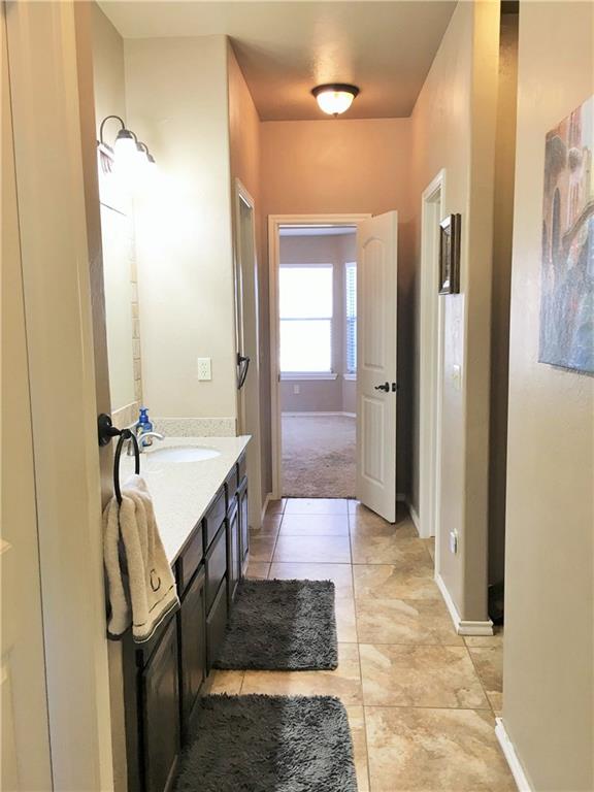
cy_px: 396
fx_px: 664
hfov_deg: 48.2
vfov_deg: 61.7
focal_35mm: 29
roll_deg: +1.4
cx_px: 297
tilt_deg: -6.4
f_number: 2.2
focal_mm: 4.15
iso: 64
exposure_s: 1/30
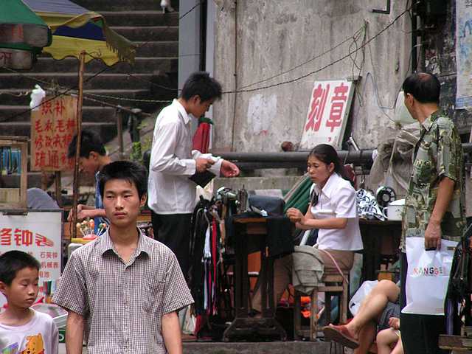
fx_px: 5181
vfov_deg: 3.9
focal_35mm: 380
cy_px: 177
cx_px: 236
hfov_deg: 5.2
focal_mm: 58
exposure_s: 1/320
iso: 200
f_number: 3.5
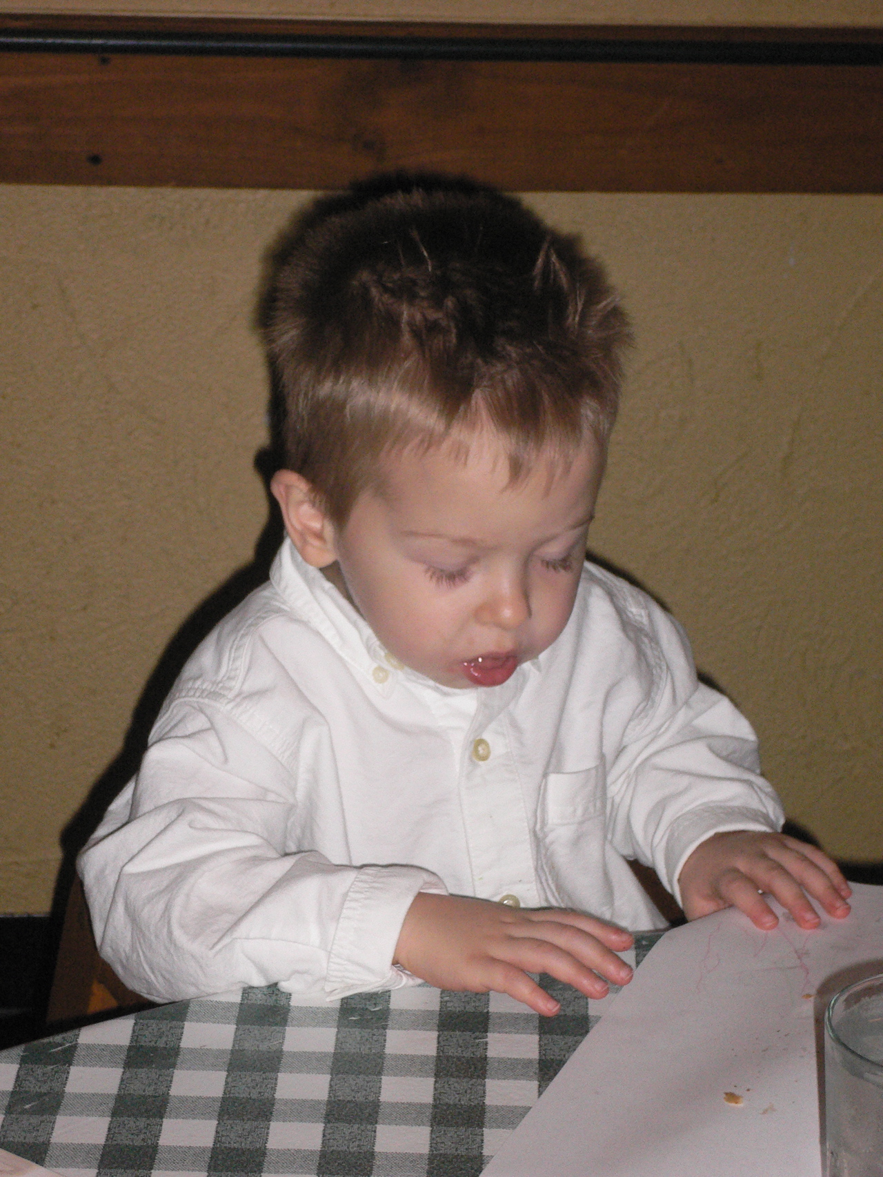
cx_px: 442
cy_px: 588
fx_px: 3570
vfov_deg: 18.7
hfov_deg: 14.1
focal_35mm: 105
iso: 300
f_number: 5
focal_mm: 17.4
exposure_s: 1/60
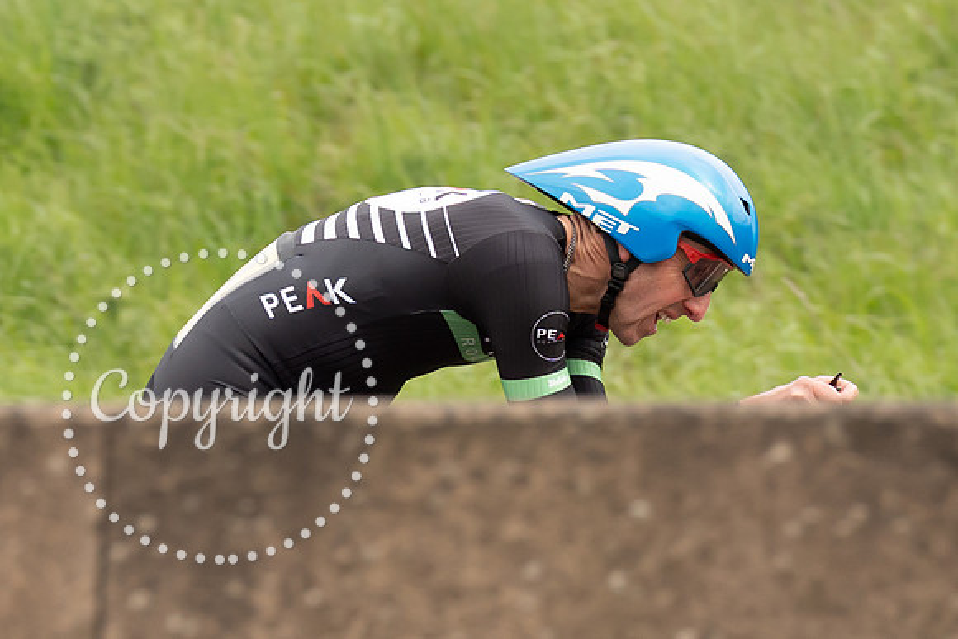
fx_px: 19132
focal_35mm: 719
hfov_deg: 2.9
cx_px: 390
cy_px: 231
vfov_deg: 1.9
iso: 400
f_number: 4
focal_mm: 200
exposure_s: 1/1000
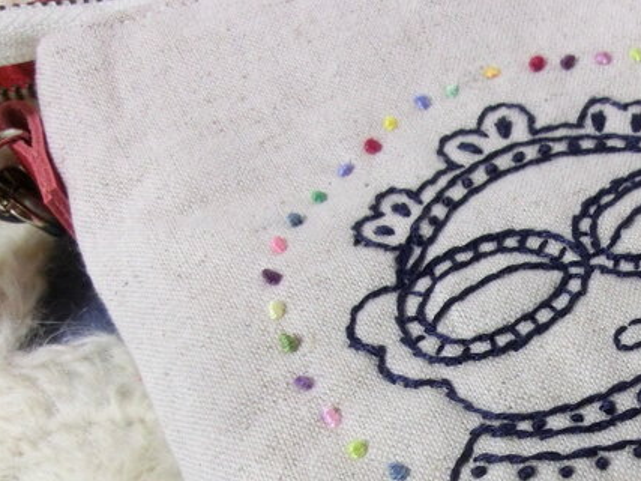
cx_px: 613
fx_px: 889
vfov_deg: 29.2
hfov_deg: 36.4
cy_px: 421
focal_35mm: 48
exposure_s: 1/60
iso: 320
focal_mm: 4.24
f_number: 3
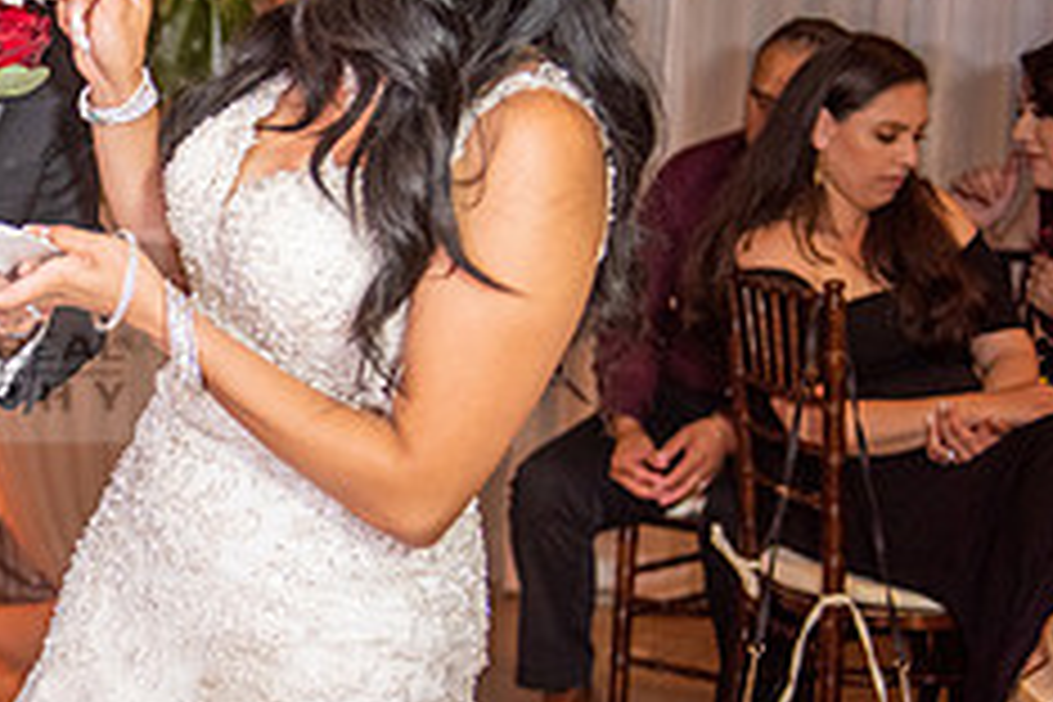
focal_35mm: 94
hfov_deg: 20.3
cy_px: 335
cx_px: -216
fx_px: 2749
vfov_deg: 14.6
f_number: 2.8
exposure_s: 1/125
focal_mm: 38
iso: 1250
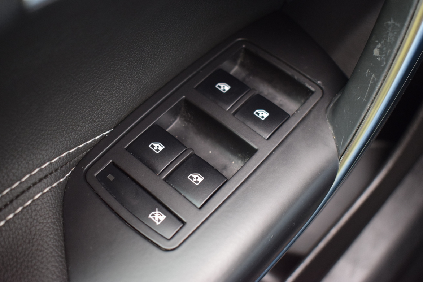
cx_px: 214
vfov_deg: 31.2
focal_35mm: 43
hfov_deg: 45.4
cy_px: 139
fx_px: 505
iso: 1400
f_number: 4.2
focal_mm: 28
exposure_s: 1/60
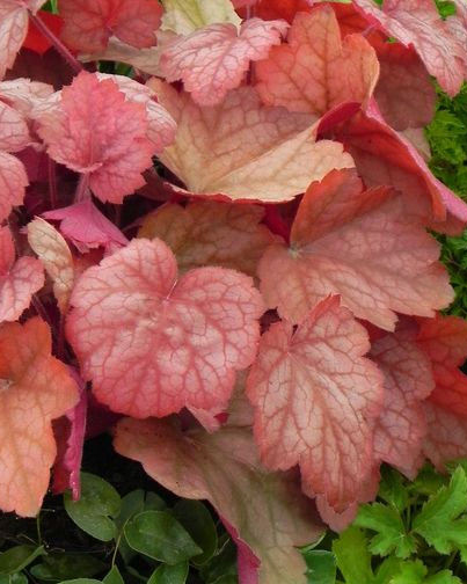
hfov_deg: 7.7
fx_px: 3456
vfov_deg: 9.7
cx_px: 134
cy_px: 222
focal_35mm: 200
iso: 160
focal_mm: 23
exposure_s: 1/160
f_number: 5.6
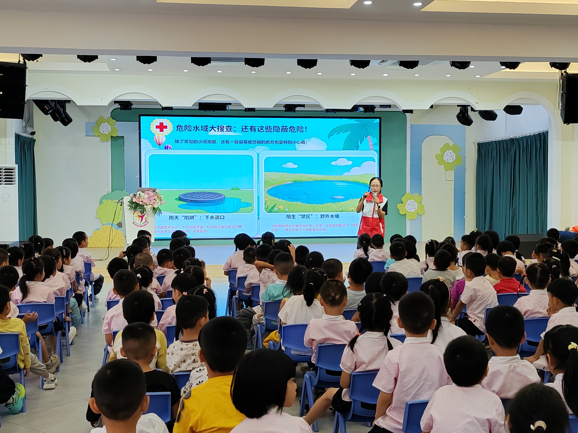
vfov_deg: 29.7
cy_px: 216
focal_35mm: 49
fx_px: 818
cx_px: 289
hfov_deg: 38.9
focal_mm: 6.14
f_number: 1.8
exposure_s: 1/100
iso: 400
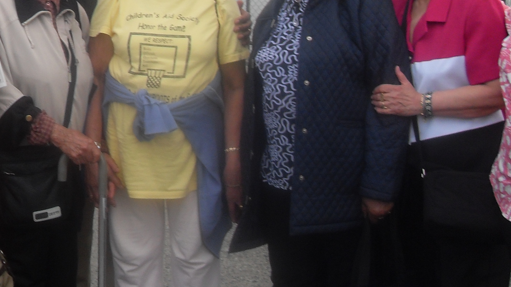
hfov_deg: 26.2
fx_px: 1084
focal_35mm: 80
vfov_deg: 14.8
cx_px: 131
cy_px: -5
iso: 80
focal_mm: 6.3
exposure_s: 1/125
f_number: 7
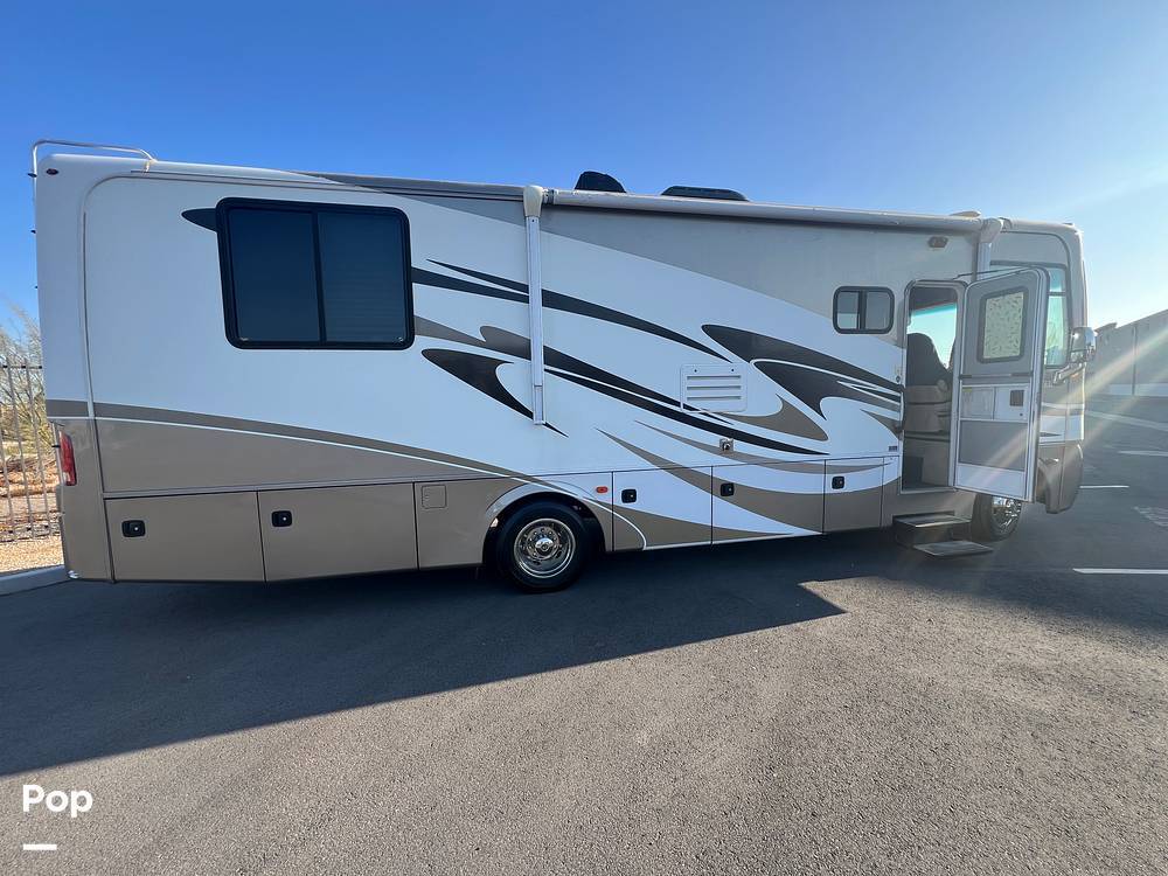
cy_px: 438
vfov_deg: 89.9
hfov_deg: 106.2
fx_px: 439
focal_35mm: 13
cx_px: 584
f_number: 1.8
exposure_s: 1/455
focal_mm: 1.57
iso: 32
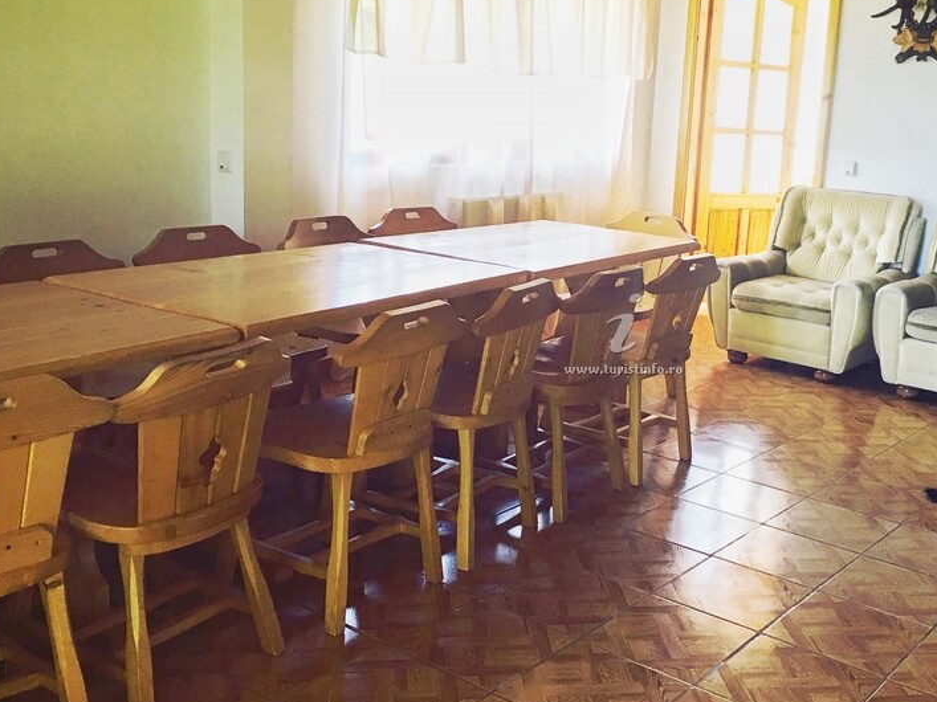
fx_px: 1137
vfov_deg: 34.3
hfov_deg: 44.3
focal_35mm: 42
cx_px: 600
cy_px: 309
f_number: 2.2
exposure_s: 1/17
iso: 32
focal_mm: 4.15
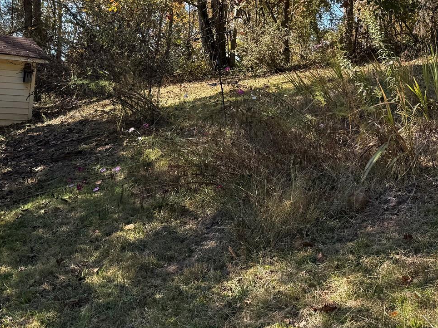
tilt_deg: +1.0
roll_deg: -3.6
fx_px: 645
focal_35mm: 51
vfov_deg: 28.2
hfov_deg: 36.4
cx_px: 340
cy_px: 88
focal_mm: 6.76
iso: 80
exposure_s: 1/849
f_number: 1.78
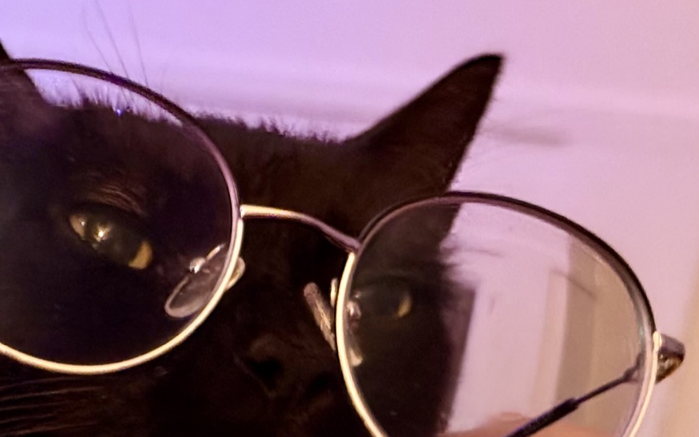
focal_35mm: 93
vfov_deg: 13.9
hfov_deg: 22.1
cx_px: 161
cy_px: 416
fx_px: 1772
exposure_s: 1/20
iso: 800
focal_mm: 6.76
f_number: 1.78
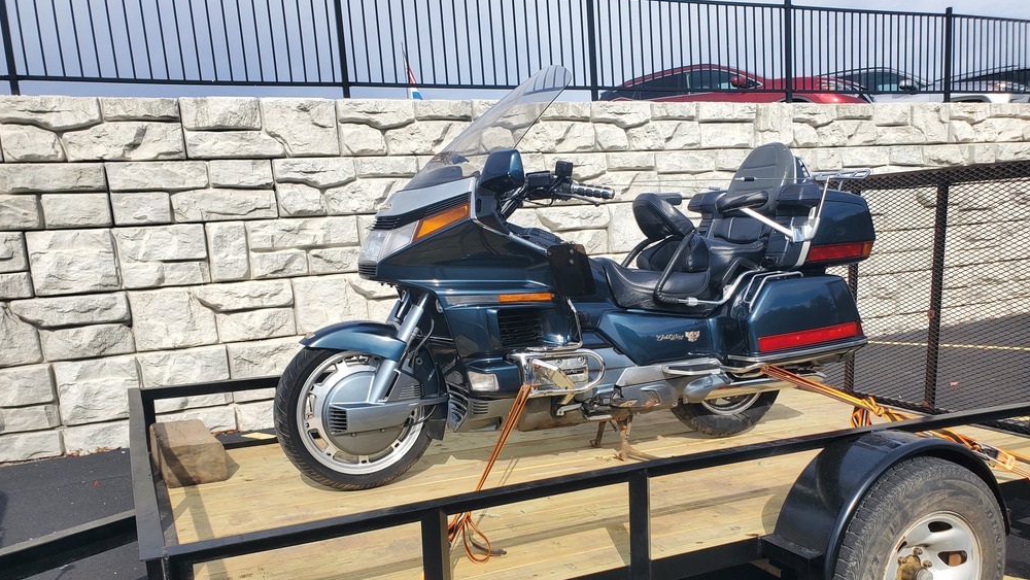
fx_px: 792
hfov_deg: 66.1
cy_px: 381
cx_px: 517
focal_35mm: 29
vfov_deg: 39.8
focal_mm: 4.3
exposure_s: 1/1344
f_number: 2.4
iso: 50
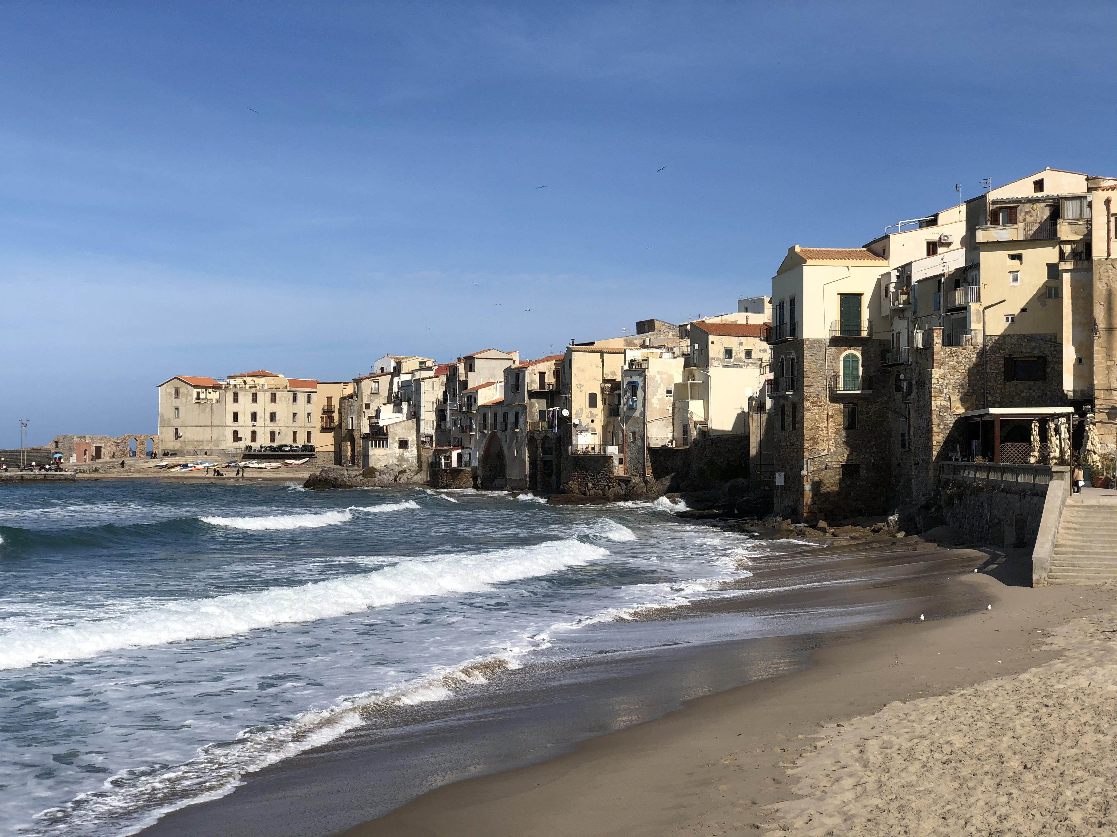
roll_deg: +0.3
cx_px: 558
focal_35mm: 52
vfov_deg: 28.0
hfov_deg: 36.8
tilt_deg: +0.5
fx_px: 1678
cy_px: 418
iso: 16
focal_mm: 6
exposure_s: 1/2315
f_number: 2.4
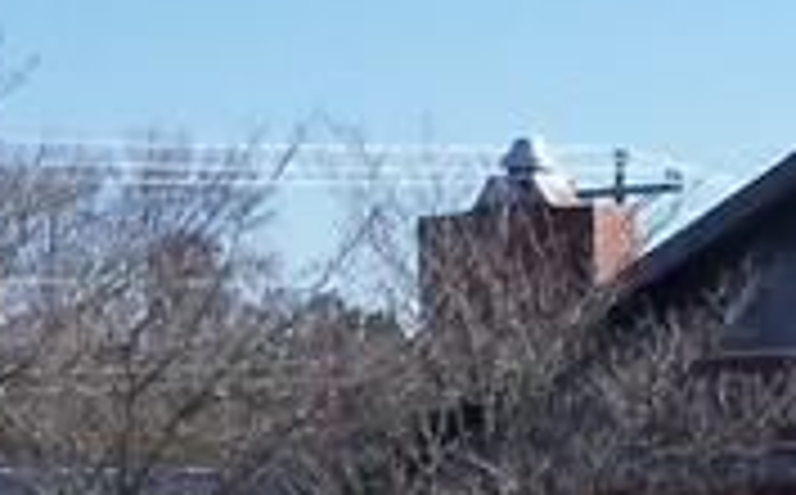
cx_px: 580
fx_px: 4657
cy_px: 936
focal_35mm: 215
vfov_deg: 6.0
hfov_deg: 9.8
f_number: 3.5
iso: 80
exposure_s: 1/640
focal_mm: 6.2
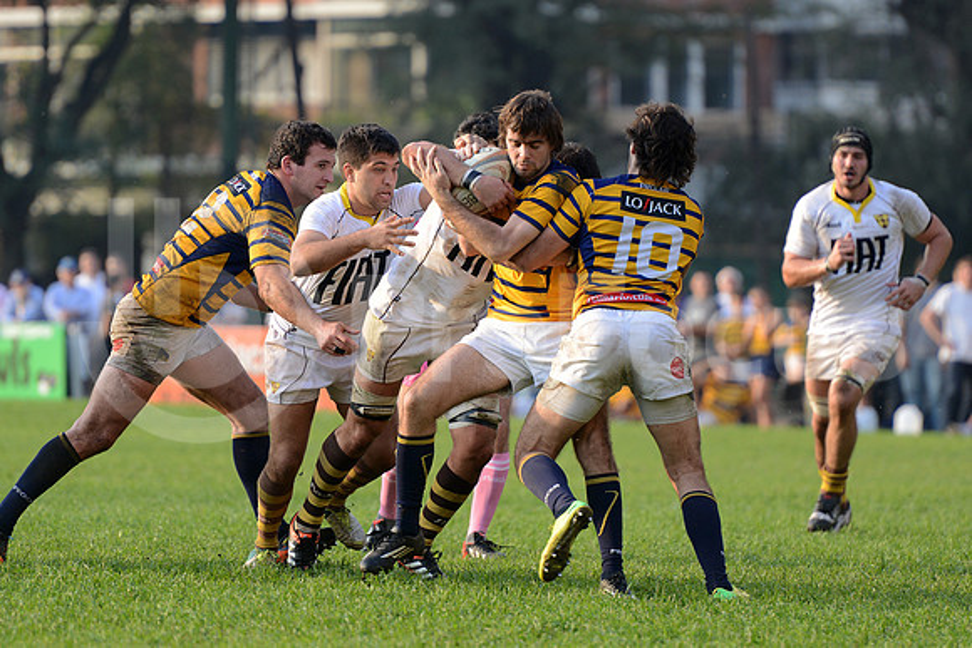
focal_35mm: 270
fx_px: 7291
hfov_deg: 7.6
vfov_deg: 5.1
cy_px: 324
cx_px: 486
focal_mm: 270
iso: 500
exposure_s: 1/640
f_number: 4
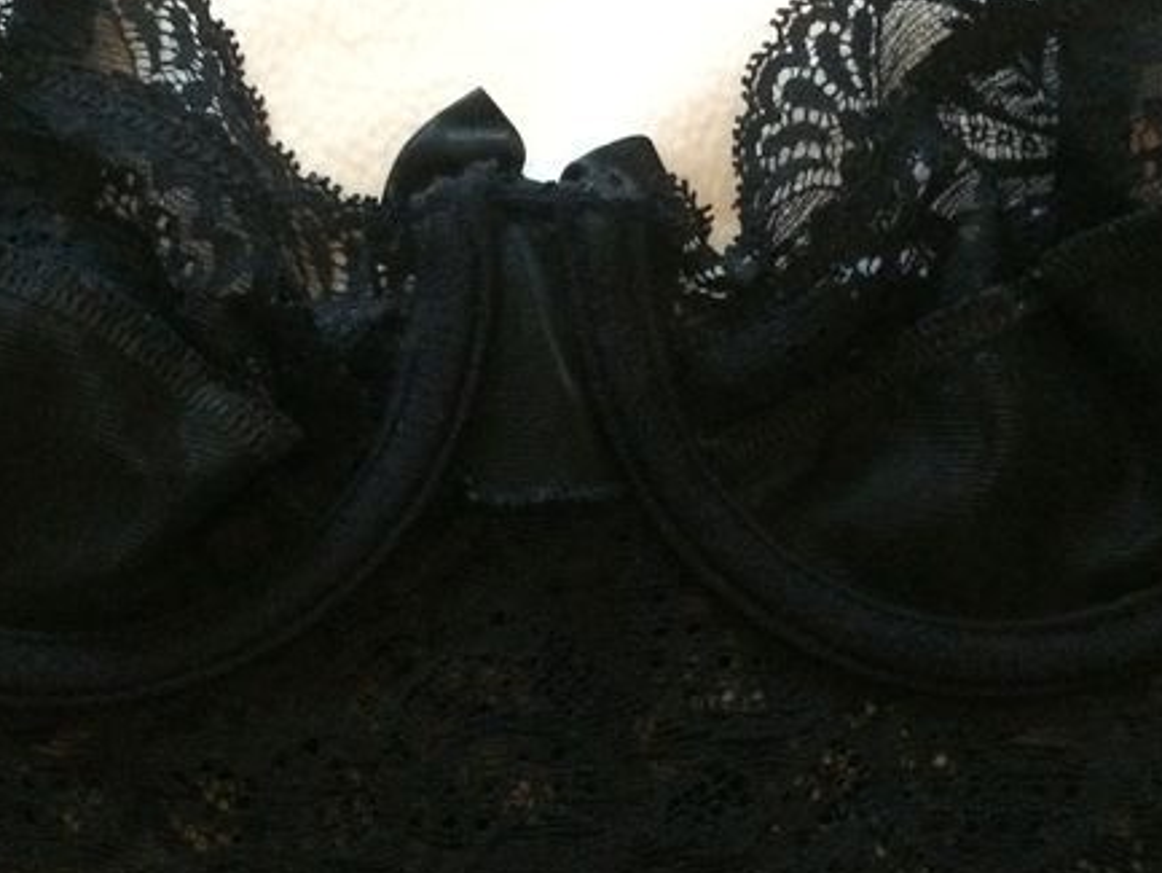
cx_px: 496
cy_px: 650
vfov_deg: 21.8
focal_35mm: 67
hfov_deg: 28.9
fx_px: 2250
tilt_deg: -89.3
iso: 320
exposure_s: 1/17
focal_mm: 4.15
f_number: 2.2
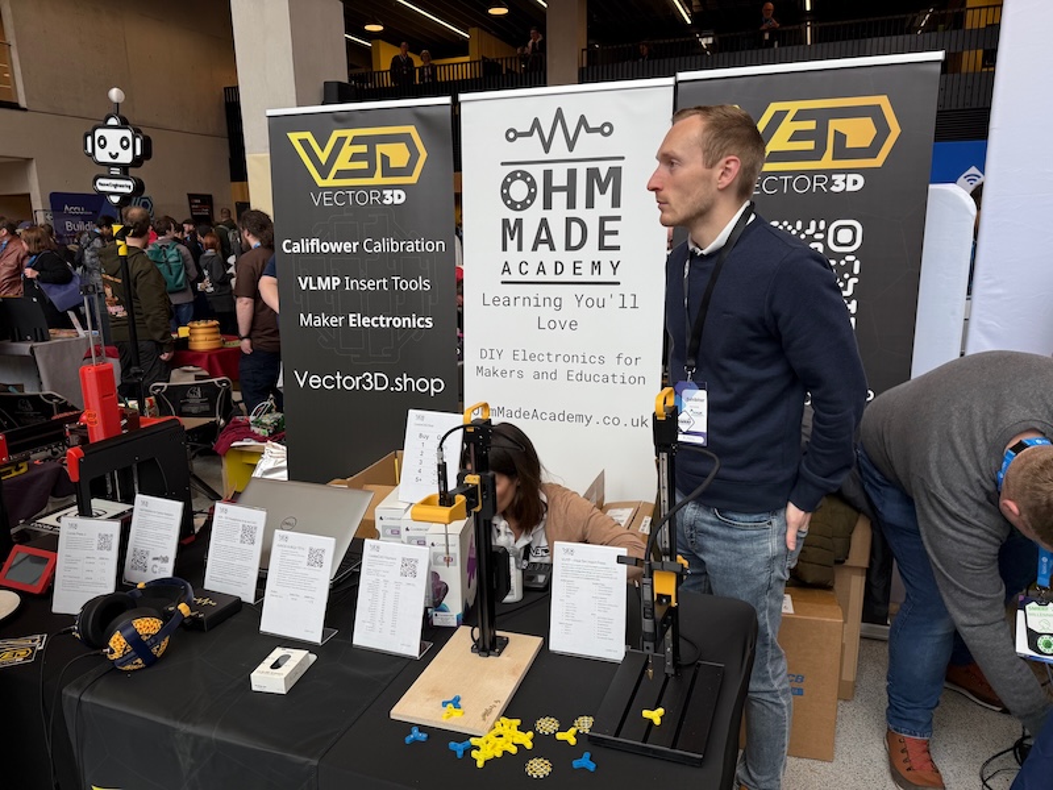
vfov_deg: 56.8
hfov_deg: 71.6
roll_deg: +0.9
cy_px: 395
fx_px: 730
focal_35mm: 24
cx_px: 526
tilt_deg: -12.1
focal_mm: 6.76
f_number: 1.78
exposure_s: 1/215
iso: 64
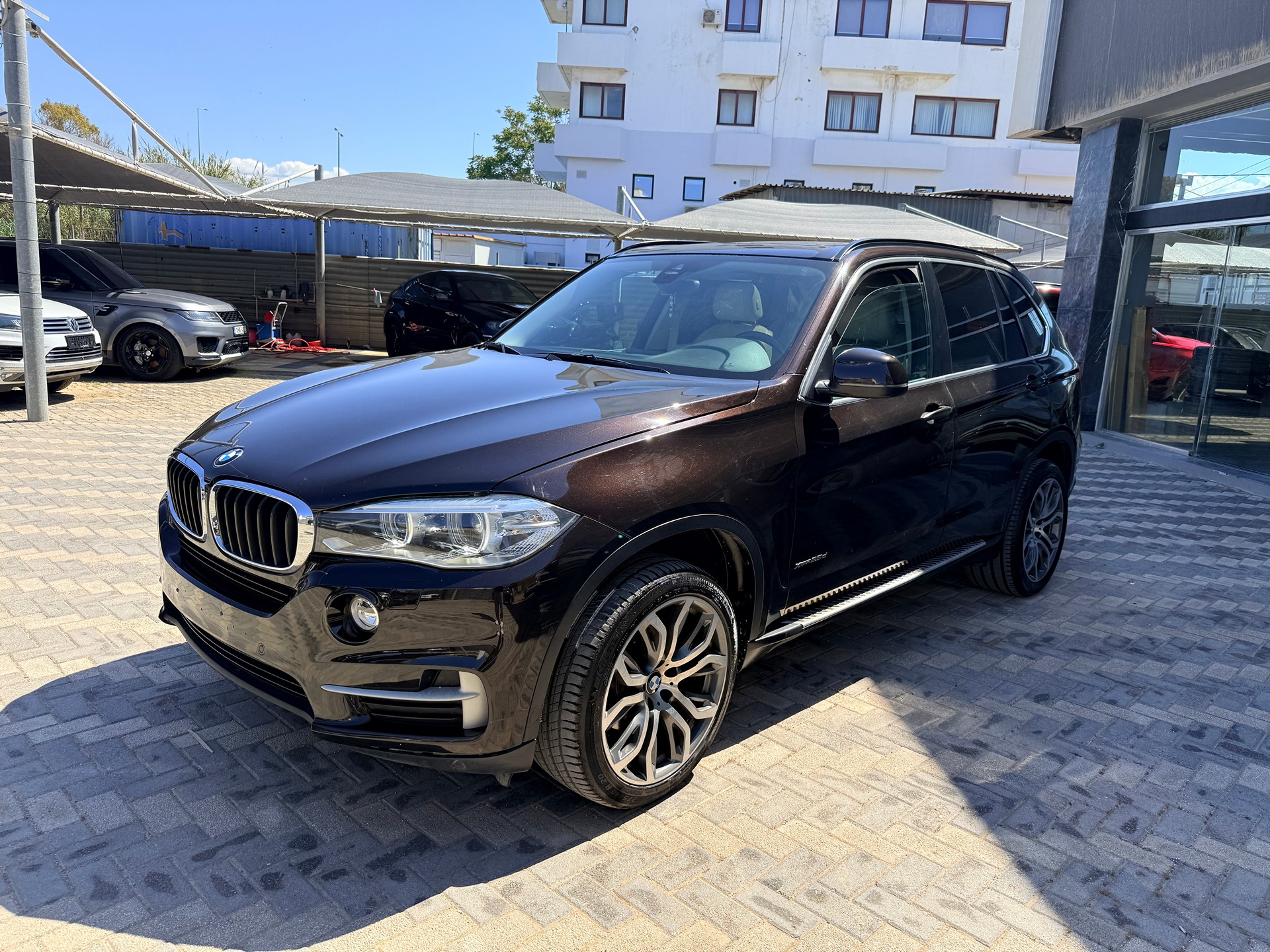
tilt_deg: -10.0
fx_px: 881
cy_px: 476
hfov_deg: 71.6
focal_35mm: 24
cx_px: 635
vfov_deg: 56.8
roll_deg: -2.5
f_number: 1.78
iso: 80
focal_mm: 6.76
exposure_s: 1/2299
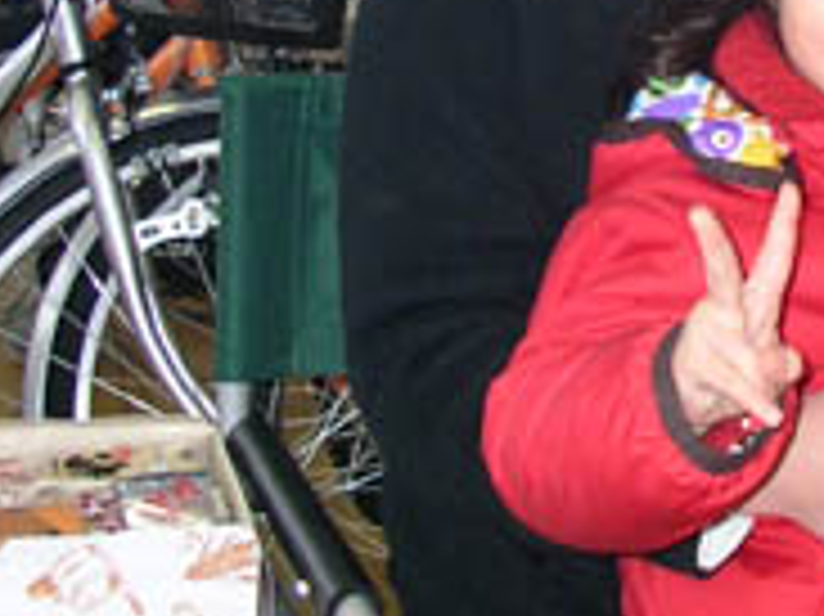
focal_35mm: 104
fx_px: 2474
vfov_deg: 14.0
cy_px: 20
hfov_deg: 18.5
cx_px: 788
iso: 100
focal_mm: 6
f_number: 2.9
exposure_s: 1/31.6
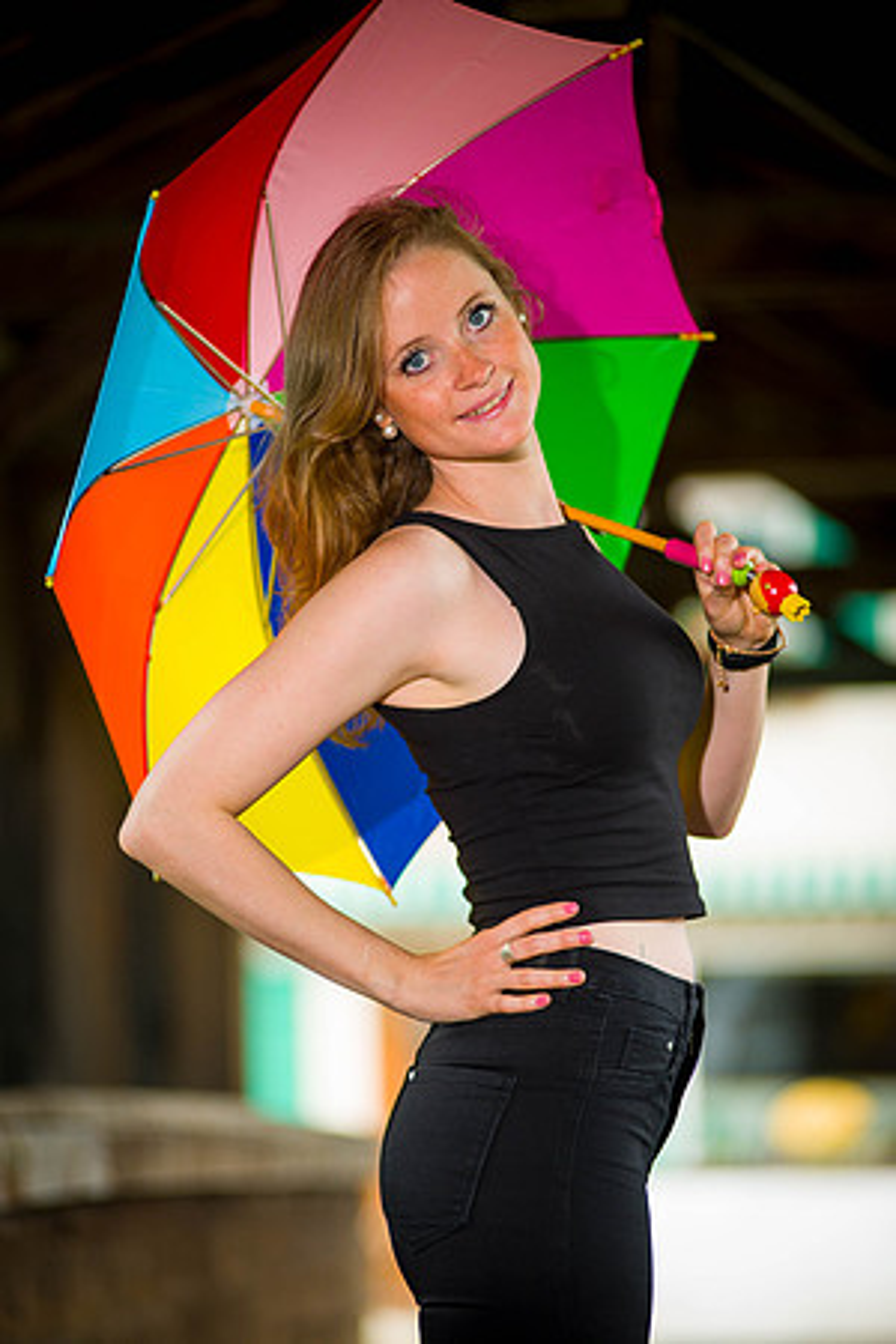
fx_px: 5786
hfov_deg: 8.9
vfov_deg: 13.2
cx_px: 448
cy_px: 672
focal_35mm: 155
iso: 250
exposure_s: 1/400
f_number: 2.8
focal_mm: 155
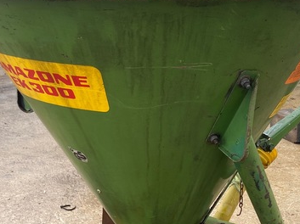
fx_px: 511
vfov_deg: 24.6
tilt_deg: -17.5
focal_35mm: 59
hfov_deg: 32.7
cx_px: 159
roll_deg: -0.2
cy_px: 161
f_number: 1.8
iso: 32
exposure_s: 1/458
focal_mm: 4.25
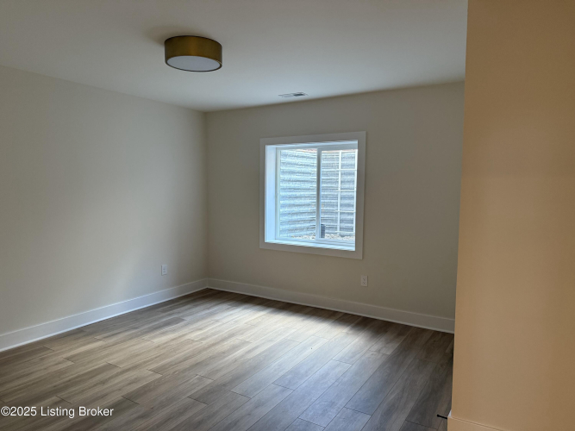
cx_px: 288
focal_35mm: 24
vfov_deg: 56.8
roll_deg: -0.5
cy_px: 216
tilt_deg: -3.7
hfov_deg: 71.6
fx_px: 399
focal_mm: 6.76
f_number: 1.78
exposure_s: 1/60
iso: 250
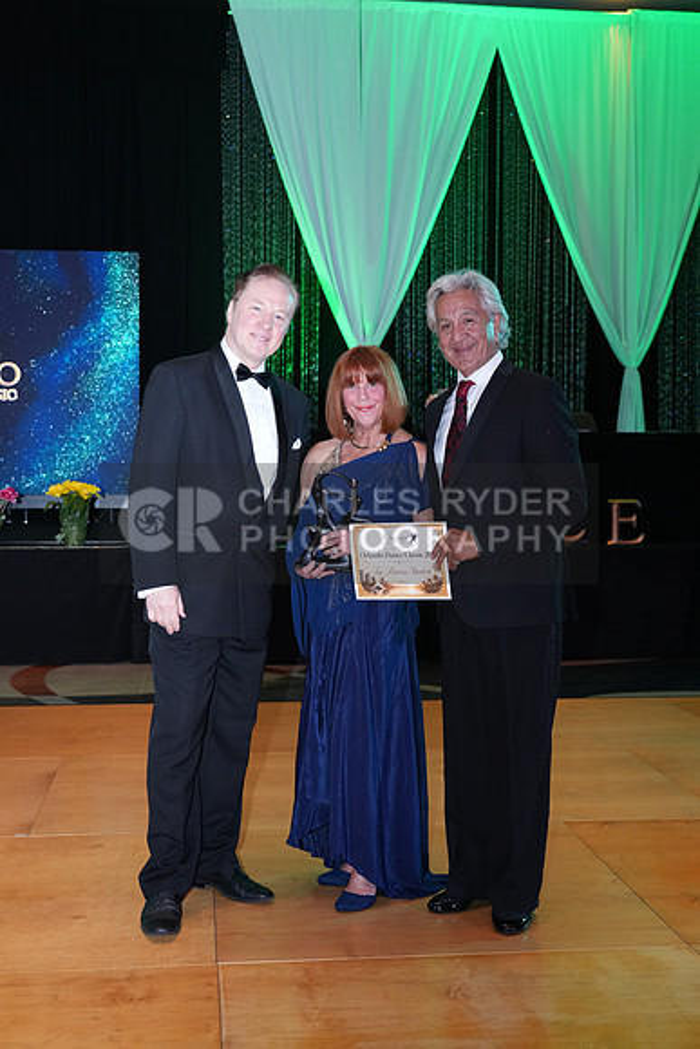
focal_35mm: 43
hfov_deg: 31.2
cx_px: 350
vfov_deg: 45.4
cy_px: 524
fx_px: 1253
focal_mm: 43
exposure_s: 1/200
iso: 2000
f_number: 4
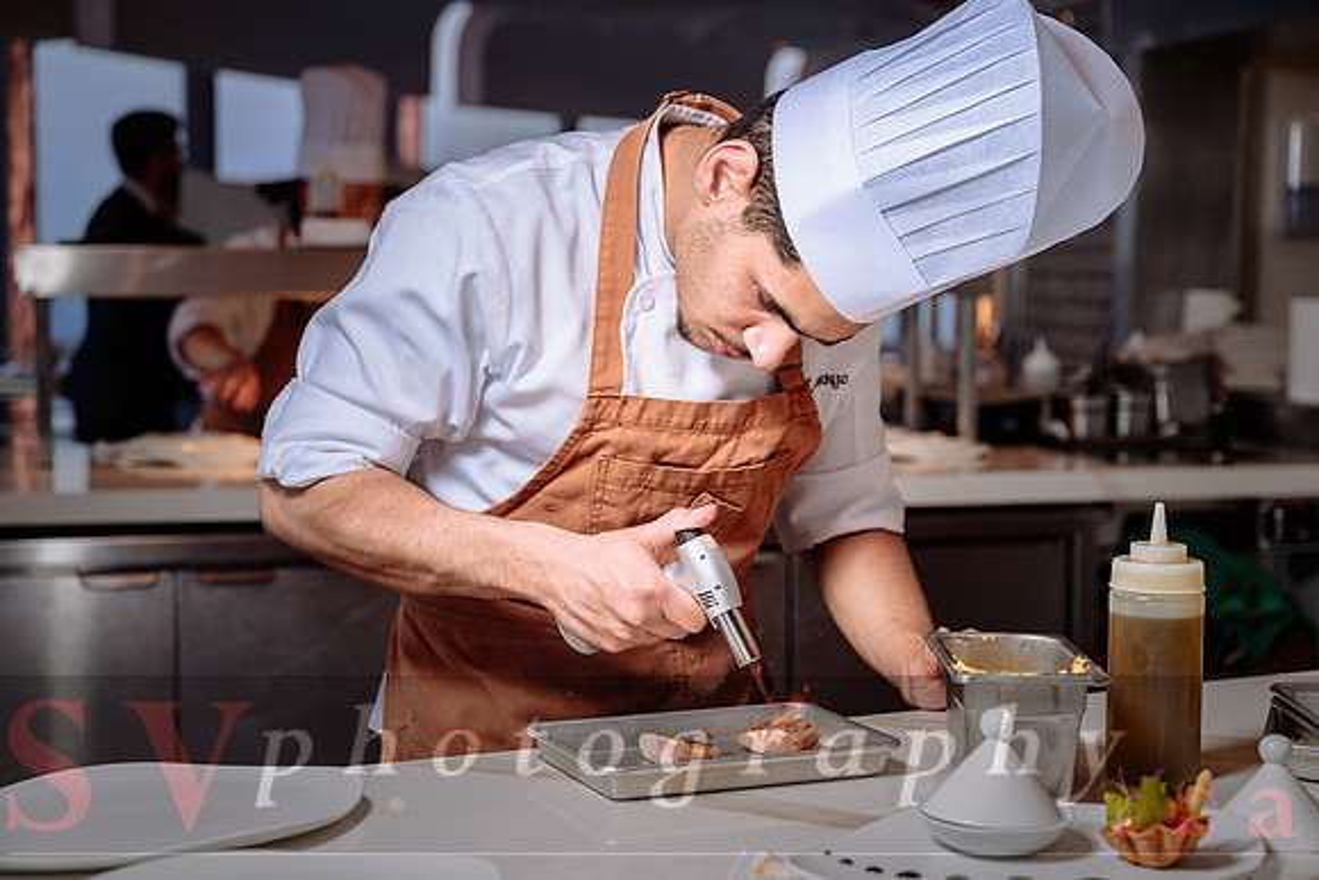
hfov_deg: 33.9
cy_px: 440
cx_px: 660
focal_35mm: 59
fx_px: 2162
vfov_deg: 23.0
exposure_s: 1/100
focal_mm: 59
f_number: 4
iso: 100
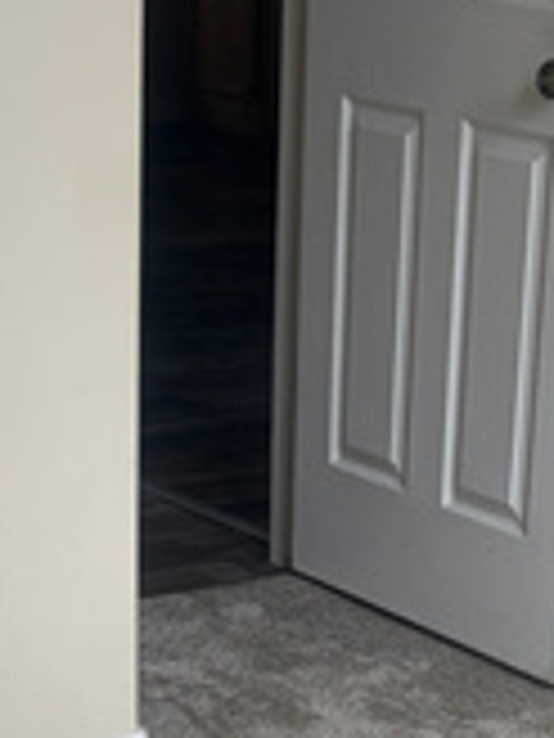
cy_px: 963
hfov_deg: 12.1
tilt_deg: -24.5
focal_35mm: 122
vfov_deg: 15.4
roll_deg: -2.9
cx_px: 378
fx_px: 2603
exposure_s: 1/456
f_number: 1.6
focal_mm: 5.96
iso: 50
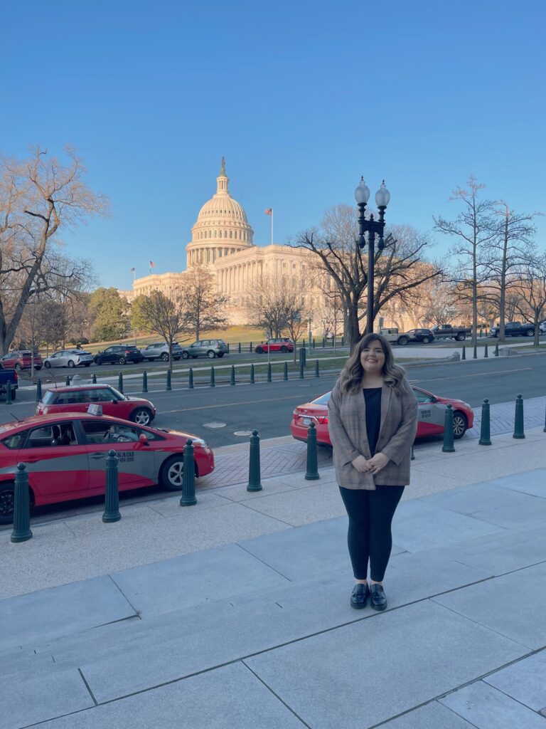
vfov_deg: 69.4
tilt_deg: -4.2
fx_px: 526
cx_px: 273
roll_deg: -1.9
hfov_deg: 54.9
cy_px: 364
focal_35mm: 25
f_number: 1.6
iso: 32
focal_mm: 5.1
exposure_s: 1/1164
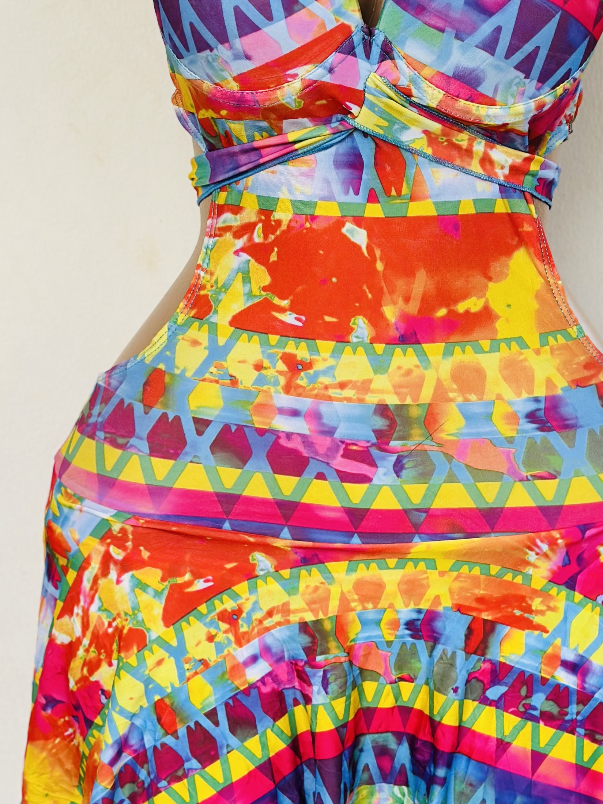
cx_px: 336
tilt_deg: -15.1
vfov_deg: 22.2
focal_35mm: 88
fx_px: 2044
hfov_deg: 16.8
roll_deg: +0.4
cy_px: 283
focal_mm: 6.86
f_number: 1.78
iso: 64
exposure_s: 1/121
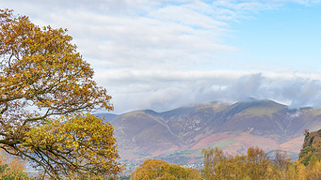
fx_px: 707
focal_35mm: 83
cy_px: 197
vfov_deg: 14.3
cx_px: 284
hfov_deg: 24.9
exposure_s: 1/25
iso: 64
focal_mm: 40
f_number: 13
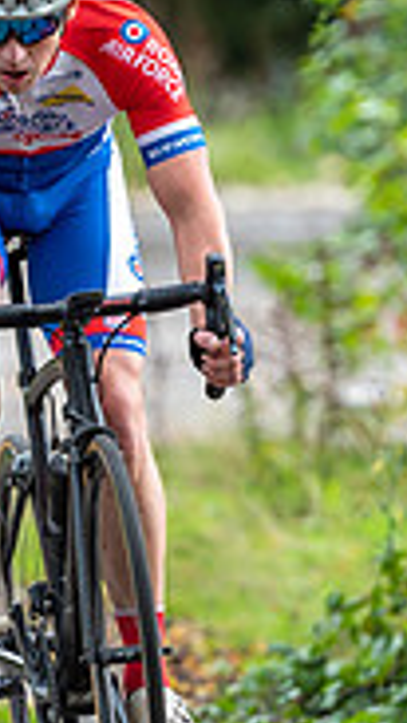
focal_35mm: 795
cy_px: 189
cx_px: -88
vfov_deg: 2.7
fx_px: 15246
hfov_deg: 1.5
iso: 250
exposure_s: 1/320
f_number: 3.2
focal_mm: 190
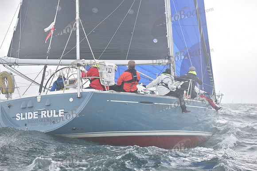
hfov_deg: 28.8
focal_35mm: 70
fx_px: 500
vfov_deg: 19.5
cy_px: 86
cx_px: 128
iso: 320
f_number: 3.2
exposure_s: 1/800
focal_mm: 70
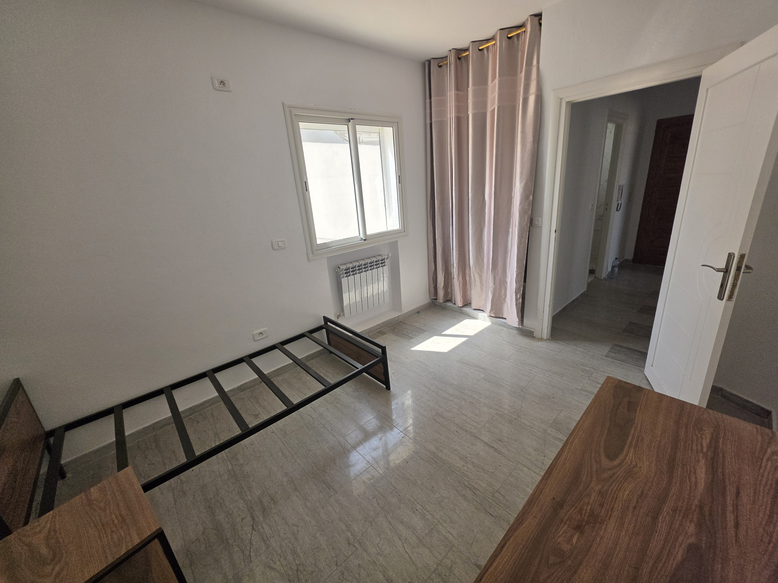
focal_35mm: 13
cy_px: 292
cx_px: 389
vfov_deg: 89.9
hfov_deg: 106.2
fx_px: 292
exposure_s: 1/719
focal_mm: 2.2
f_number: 1.9
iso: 64
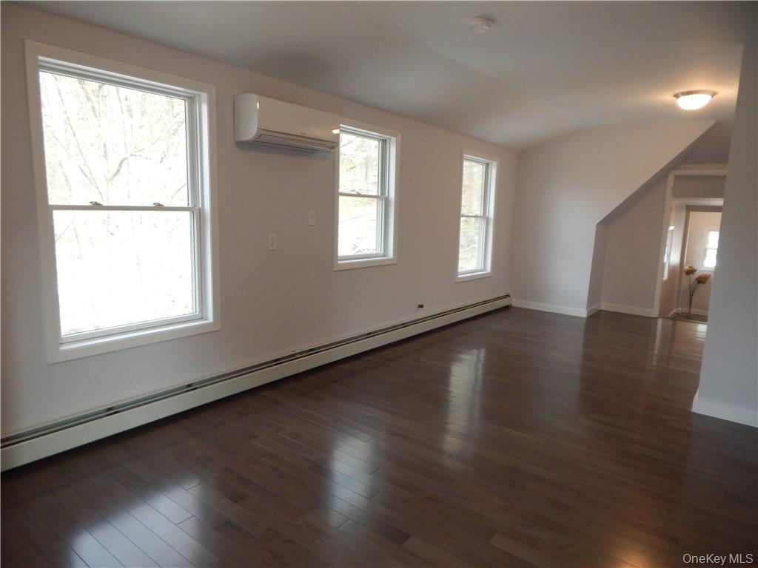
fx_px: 482
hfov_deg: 76.4
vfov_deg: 61.1
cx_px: 379
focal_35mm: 22
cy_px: 284
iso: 200
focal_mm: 4
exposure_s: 1/30
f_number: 3
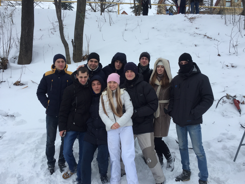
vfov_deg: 45.4
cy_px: 94
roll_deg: +1.1
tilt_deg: -5.1
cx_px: 119
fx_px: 219
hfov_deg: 58.3
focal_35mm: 31
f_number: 2.2
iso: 32
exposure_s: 1/775
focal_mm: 4.15
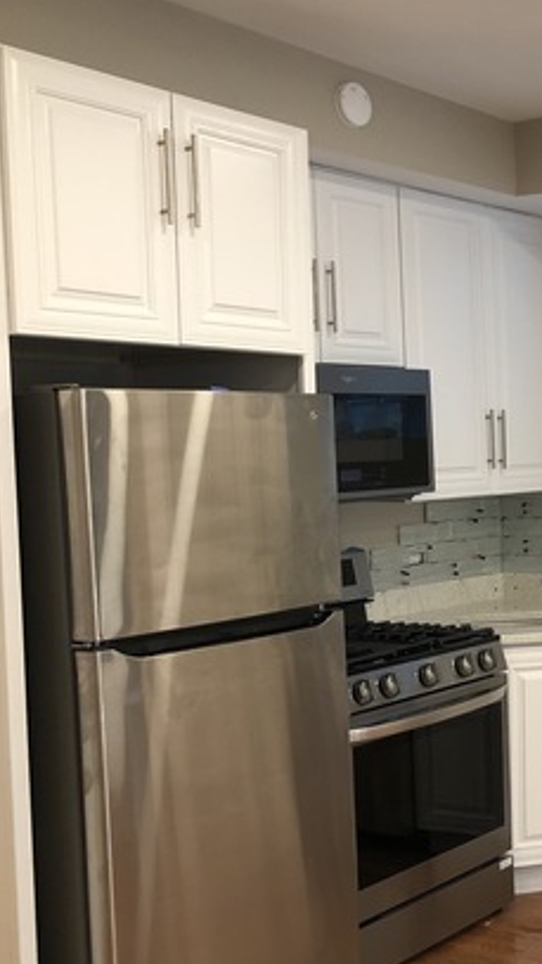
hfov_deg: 21.5
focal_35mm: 50
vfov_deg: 41.3
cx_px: 721
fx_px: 1277
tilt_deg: -4.5
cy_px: 540
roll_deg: +1.5
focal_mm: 3.99
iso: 40
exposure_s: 1/30
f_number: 1.8
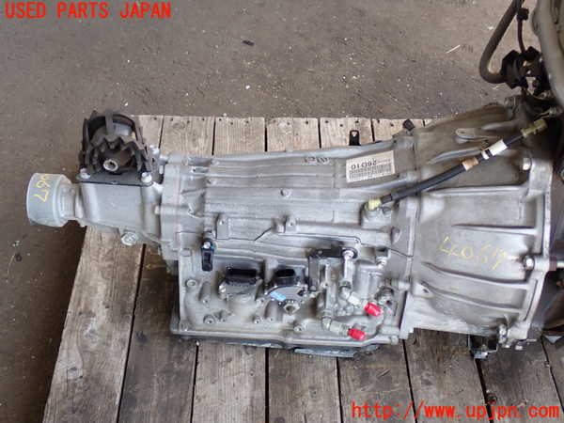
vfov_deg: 30.9
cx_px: 282
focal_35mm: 47
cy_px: 212
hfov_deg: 40.4
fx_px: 766
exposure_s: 1/80
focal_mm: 8.4
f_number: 3.1
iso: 200
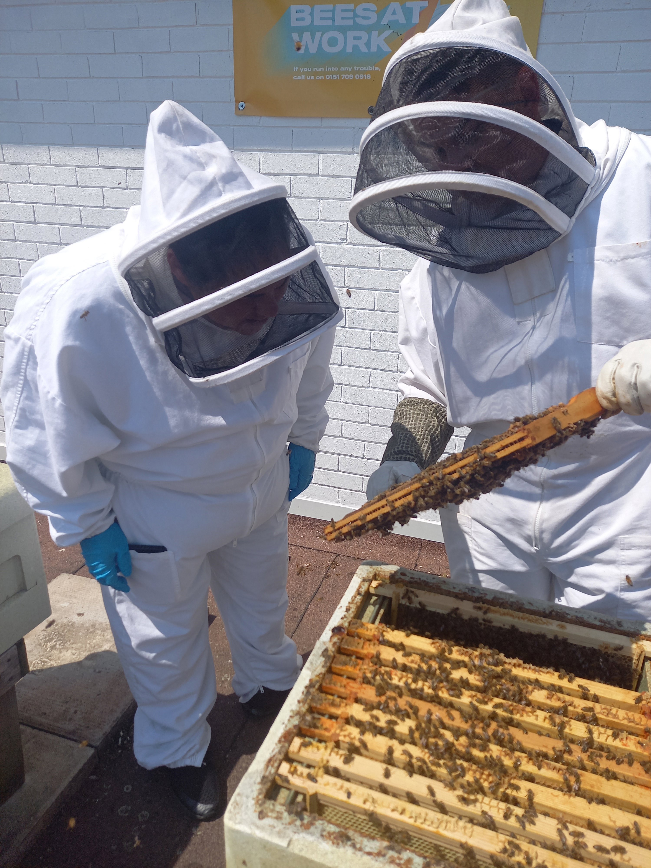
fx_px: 627
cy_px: 434
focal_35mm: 25
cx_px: 326
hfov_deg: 54.9
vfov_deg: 69.4
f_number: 1.8
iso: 50
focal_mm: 4.65
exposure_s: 1/1502
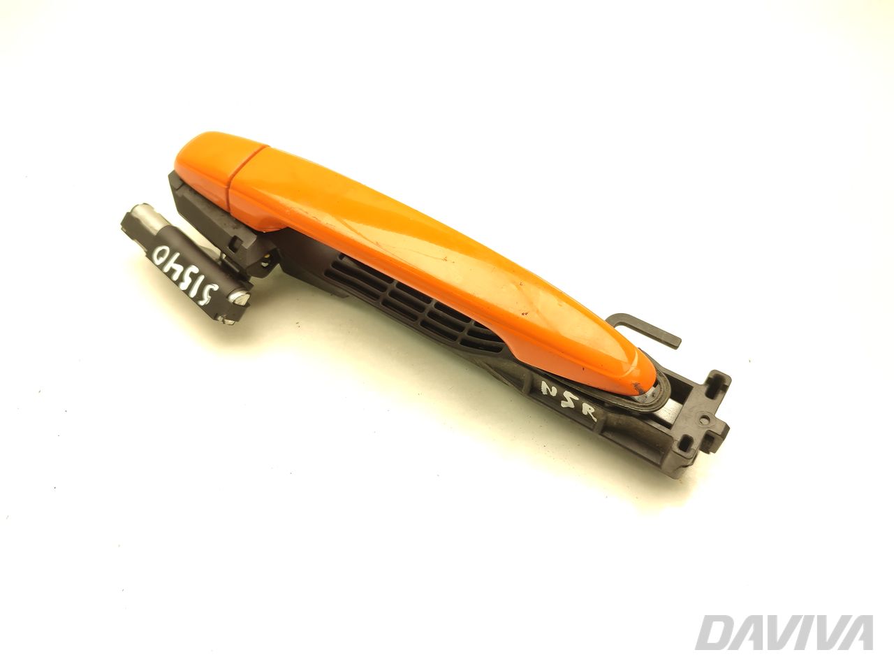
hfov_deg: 71.6
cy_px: 336
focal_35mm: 24
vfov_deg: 56.8
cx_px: 447
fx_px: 620
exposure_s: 1/80
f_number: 1.89
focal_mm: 5.89
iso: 100
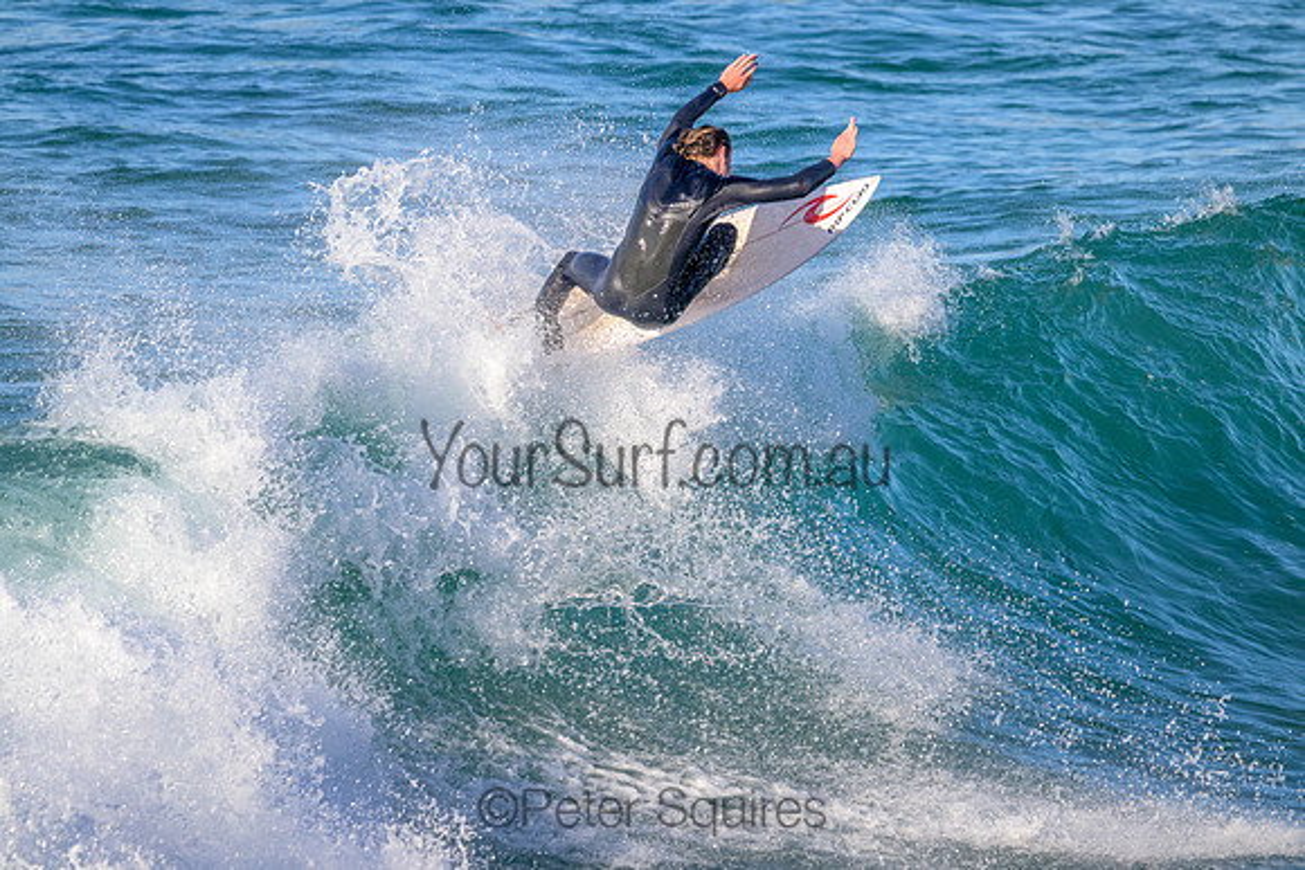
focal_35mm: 450
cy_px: 435
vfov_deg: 3.1
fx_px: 16316
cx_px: 652
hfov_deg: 4.6
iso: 1800
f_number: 10
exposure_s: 1/2000
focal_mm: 450
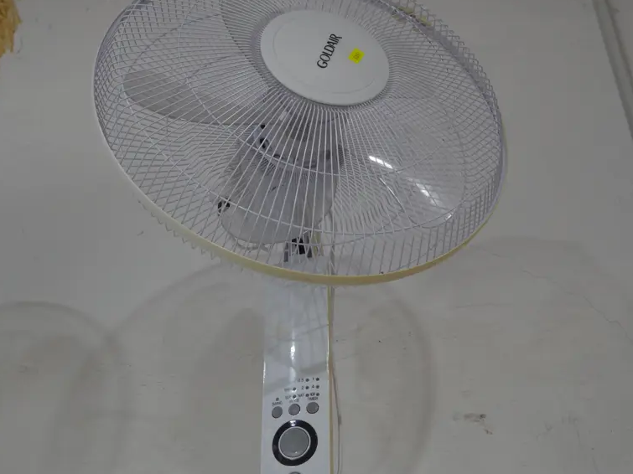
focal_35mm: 38
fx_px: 695
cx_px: 312
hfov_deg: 49.0
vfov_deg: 37.6
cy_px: 280
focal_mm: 14
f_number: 3.5
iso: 320
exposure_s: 1/60
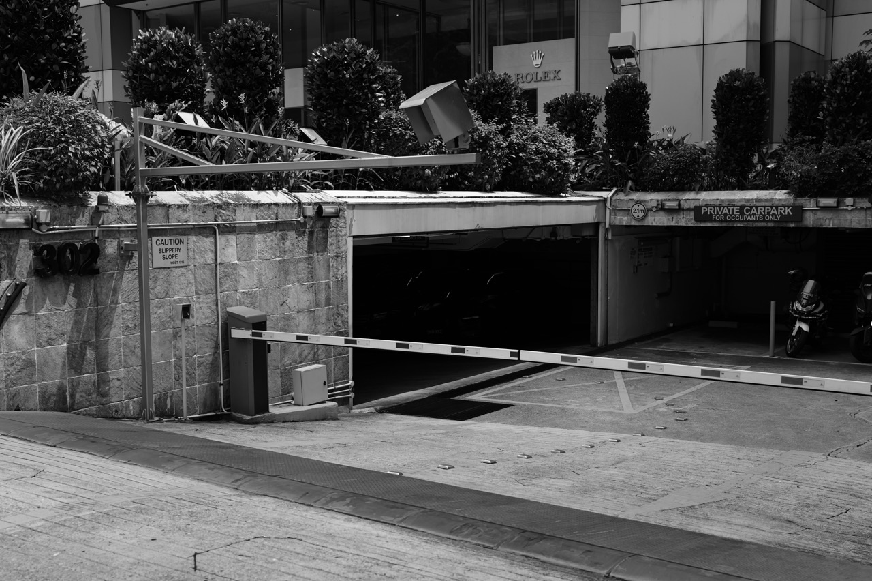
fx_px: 1041
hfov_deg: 45.5
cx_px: 436
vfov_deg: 31.2
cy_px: 290
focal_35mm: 43
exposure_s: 1/400
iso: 100
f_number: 4.5
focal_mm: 43
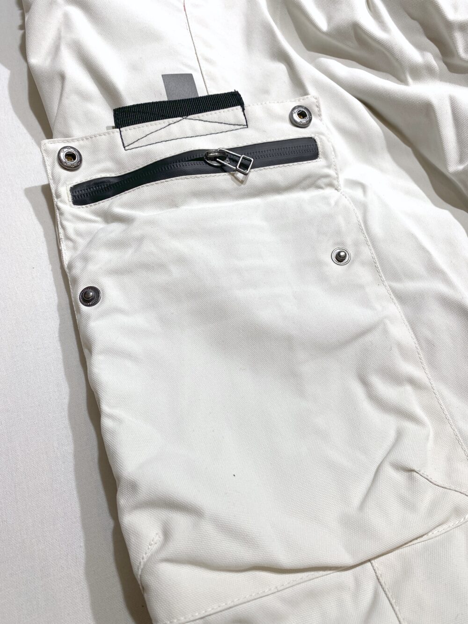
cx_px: 234
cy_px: 312
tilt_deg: -63.1
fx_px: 469
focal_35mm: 26
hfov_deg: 53.1
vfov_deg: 67.3
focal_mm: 4.25
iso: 50
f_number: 1.8
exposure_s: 1/100
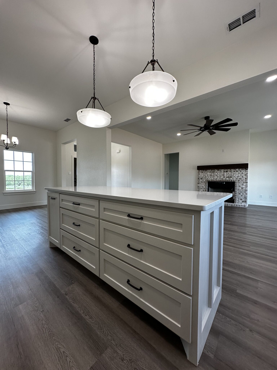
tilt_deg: -1.2
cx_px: 138
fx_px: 149
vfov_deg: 102.1
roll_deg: -1.8
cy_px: 185
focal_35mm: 14
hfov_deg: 85.7
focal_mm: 2.22
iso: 125
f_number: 2.2
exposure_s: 1/120
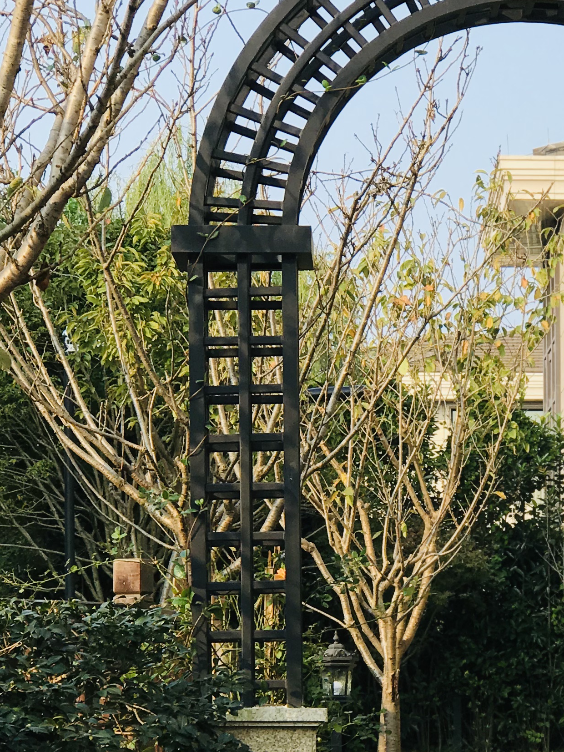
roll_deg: +0.2
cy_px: 560
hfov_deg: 10.6
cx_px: 486
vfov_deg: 14.1
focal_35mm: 139
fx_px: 3019
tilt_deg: +3.0
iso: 20
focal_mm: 6.6
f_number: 2.8
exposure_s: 1/343
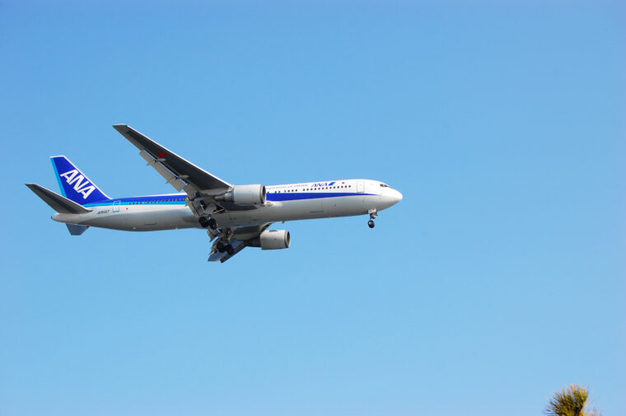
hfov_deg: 28.1
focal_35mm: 72
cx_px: 313
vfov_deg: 18.9
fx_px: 1251
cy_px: 208
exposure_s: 1/400
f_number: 10
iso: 200
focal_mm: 48
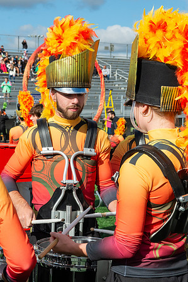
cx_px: 73
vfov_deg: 23.1
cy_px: 141
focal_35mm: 88
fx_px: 691
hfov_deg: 15.5
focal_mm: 58
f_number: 10
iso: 1600
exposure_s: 1/4000
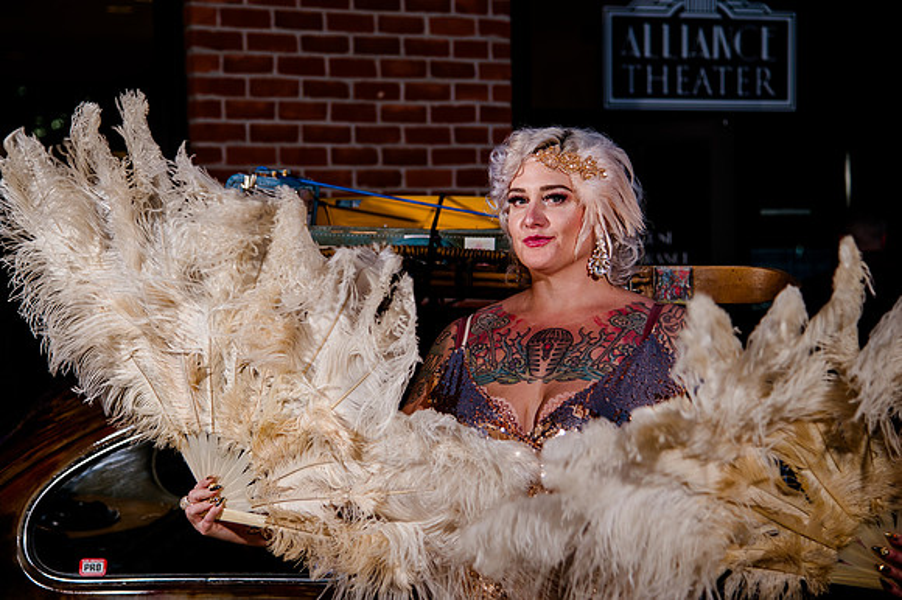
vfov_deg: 16.9
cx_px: 422
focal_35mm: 81
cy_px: 278
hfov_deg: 25.2
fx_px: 2016
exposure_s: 1/320
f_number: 4
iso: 640
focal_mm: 75
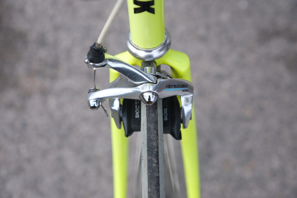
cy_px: 99
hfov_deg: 30.5
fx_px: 545
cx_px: 148
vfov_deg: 20.6
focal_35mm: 66
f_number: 2.8
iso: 800
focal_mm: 44.1
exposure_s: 1/60
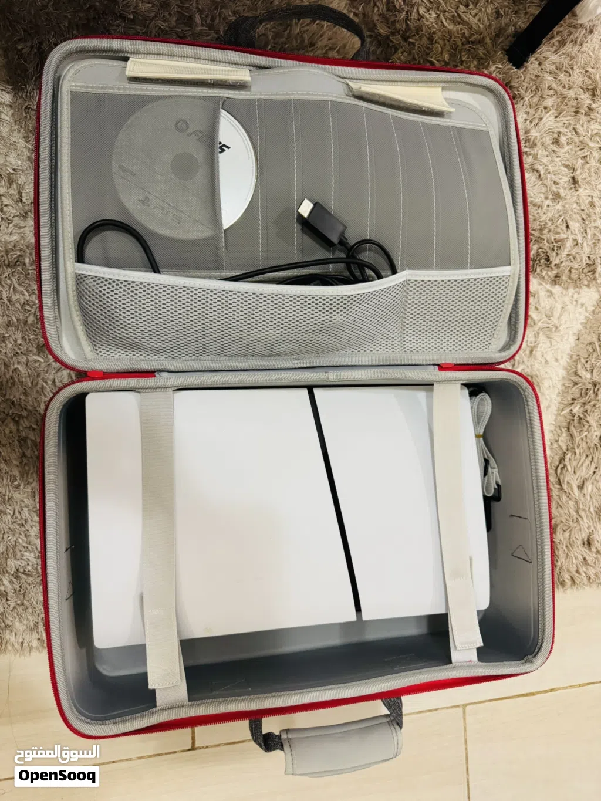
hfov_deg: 56.8
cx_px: 300
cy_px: 400
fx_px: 555
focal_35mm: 24
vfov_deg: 71.6
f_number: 1.78
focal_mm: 6.76
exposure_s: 1/50
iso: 640
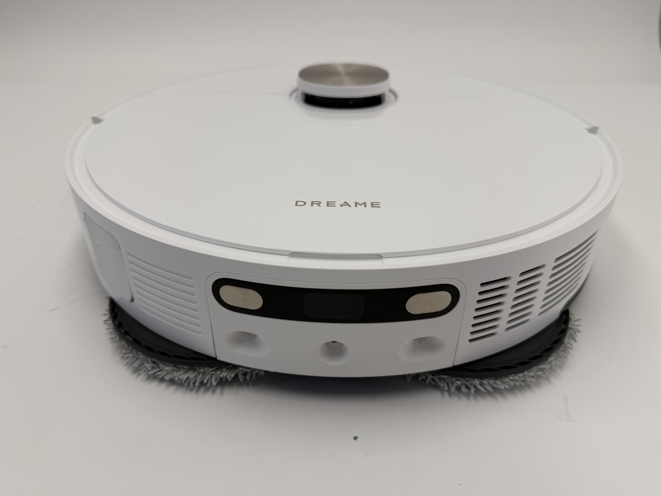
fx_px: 458
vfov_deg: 56.8
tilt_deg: -33.0
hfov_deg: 71.6
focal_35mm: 24
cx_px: 330
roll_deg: +0.0
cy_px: 248
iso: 80
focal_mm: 6.76
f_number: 1.78
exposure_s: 1/539
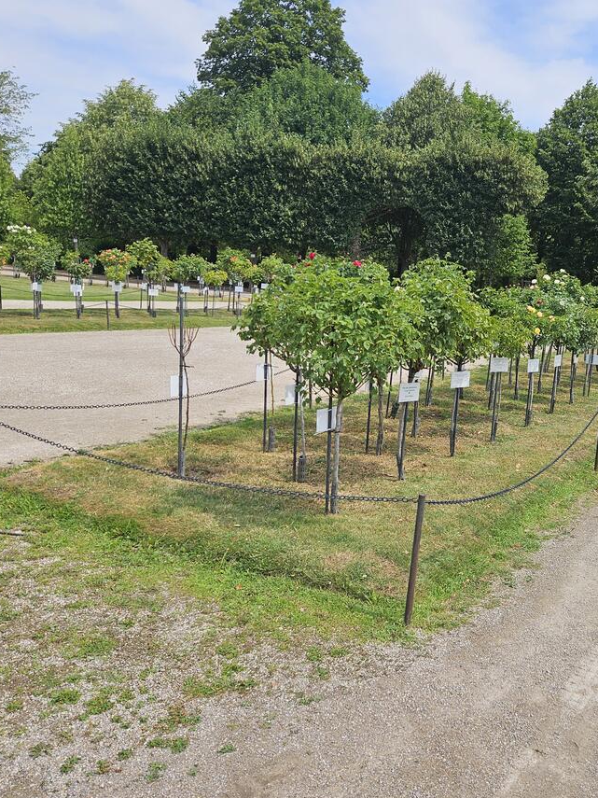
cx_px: 436
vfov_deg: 58.4
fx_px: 714
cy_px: 402
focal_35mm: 31
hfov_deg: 44.2
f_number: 1.8
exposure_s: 1/2321
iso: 25
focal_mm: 5.4
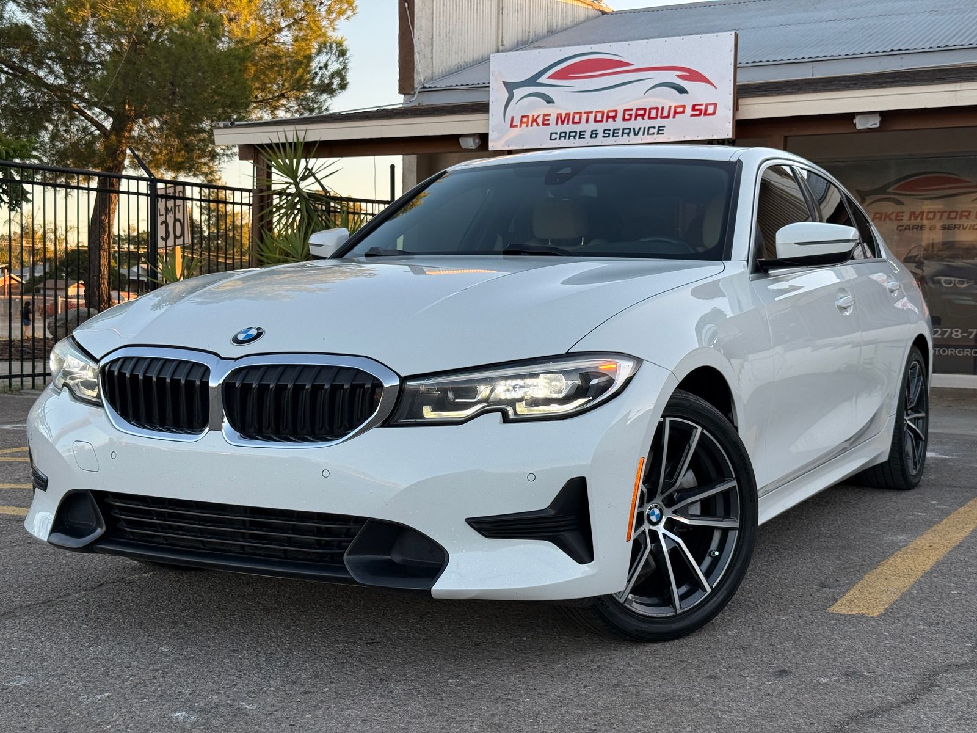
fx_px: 1355
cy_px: 366
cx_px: 488
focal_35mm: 48
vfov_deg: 30.3
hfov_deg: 39.7
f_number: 1.78
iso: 64
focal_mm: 6.76
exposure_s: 1/402
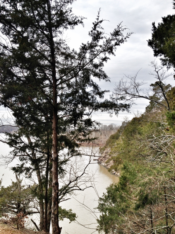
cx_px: 88
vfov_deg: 52.6
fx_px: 236
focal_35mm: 35
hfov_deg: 40.7
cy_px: 117
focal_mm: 4.28
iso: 50
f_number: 2.4
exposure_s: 1/708
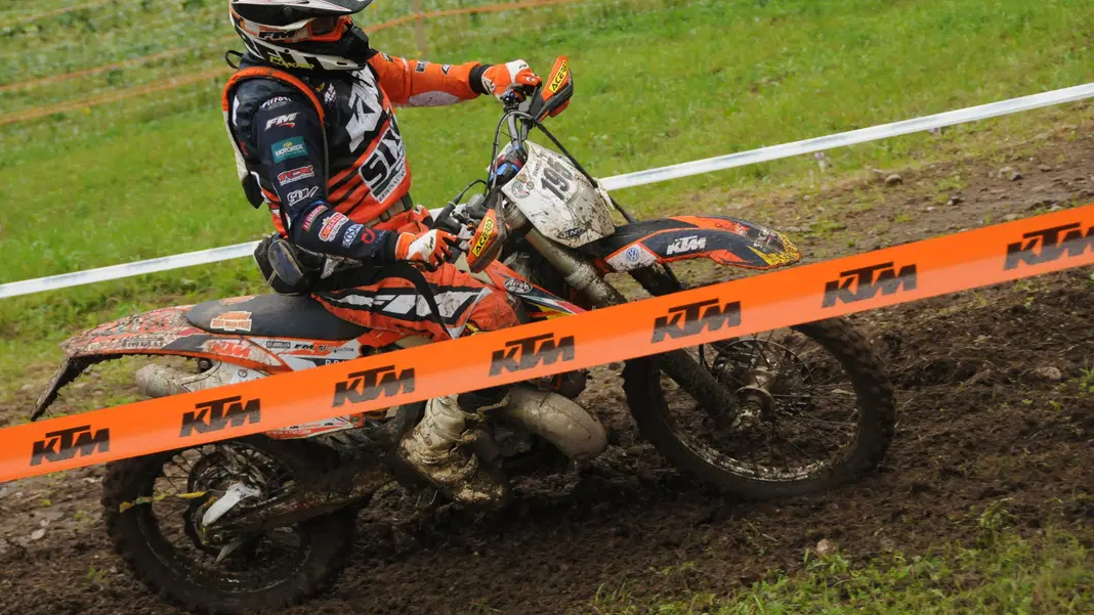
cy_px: 216
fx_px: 3324
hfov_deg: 18.7
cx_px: 480
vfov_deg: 10.6
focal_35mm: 115
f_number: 5
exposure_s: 1/800
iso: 800
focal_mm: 65
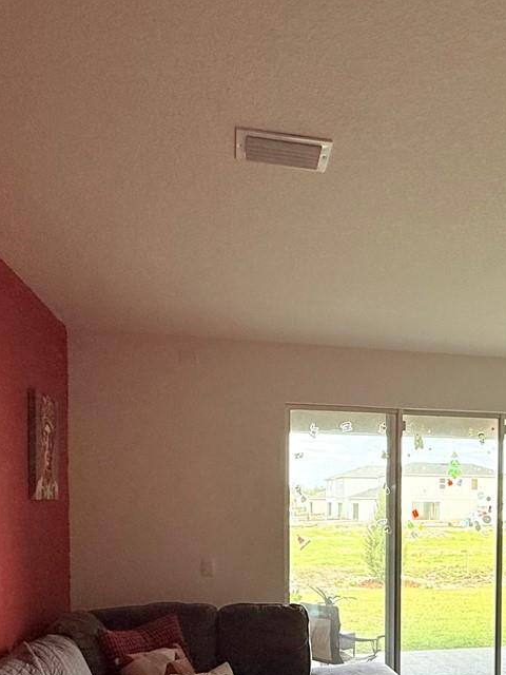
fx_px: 682
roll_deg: -0.1
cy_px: 528
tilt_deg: -2.6
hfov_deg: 39.2
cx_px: 402
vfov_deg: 49.9
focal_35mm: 35
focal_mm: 2.22
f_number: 2.2
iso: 80
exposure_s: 1/99
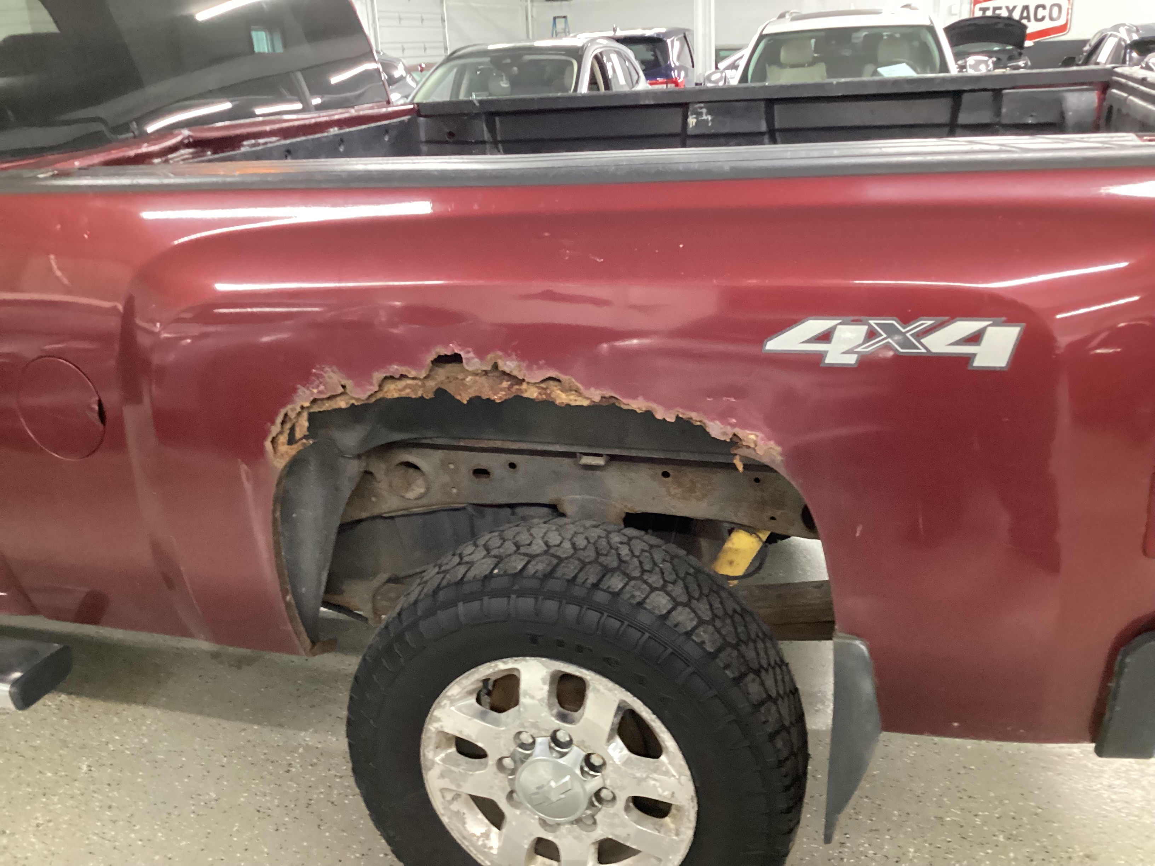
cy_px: 433
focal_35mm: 31
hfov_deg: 58.4
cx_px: 578
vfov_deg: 45.4
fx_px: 1034
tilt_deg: -21.6
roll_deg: +1.8
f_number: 2.4
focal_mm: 3.3
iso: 640
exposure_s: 1/25
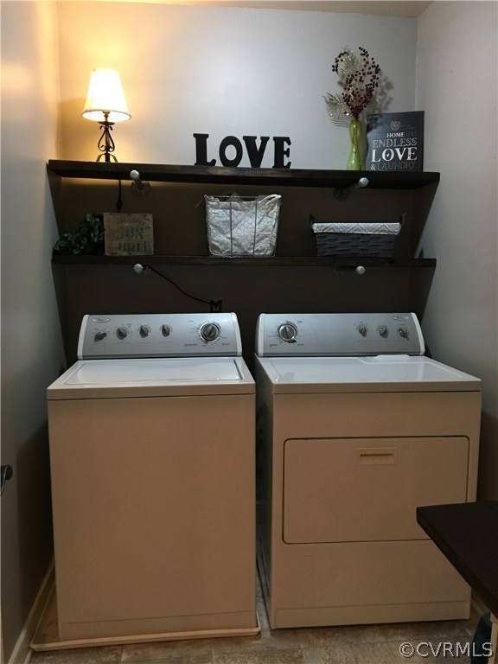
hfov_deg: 48.2
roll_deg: -0.4
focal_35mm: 29
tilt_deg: -8.0
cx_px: 249
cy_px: 332
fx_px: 556
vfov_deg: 61.7
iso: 125
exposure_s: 1/30
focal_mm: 4.15
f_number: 2.2
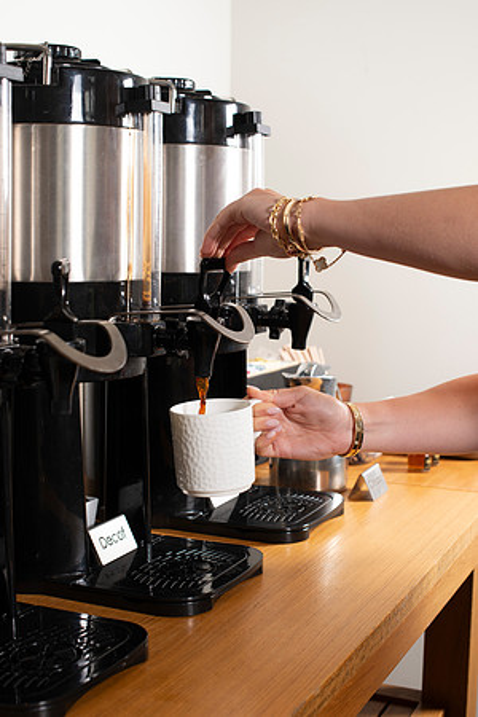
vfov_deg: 39.6
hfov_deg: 27.0
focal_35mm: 50
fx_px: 996
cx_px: 239
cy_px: 358
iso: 250
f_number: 5.6
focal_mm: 50
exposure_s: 1/200
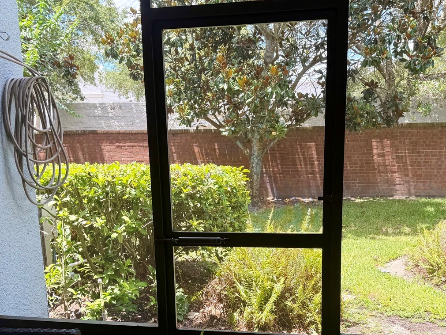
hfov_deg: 48.9
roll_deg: +1.2
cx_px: 244
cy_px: 245
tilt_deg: -11.8
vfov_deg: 36.9
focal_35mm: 38
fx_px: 490
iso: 80
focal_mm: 6.76
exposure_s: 1/428
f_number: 1.78
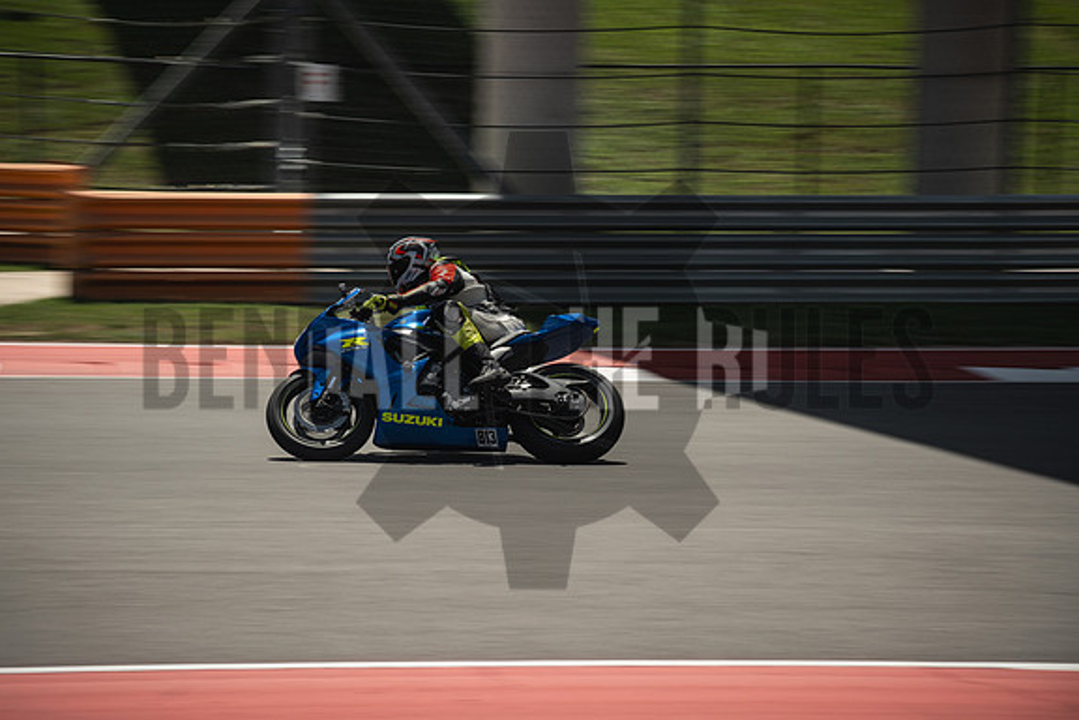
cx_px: 538
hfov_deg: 13.6
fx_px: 4525
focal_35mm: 151
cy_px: 361
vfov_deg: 9.1
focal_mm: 100
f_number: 8
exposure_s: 1/200
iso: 125
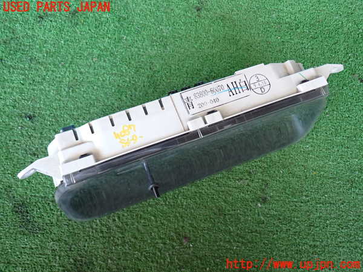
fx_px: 315
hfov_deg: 60.0
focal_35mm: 30
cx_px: 182
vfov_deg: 46.8
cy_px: 136
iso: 200
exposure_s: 1/30
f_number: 2.3
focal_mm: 5.4
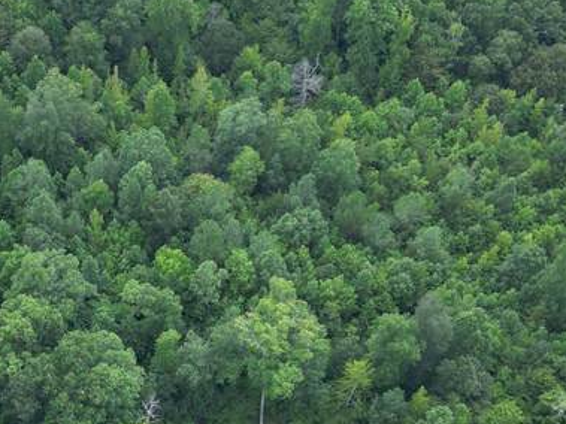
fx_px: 1324
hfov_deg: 23.8
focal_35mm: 81
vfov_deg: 17.3
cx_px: 116
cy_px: 520
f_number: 1.7
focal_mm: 6.72
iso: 100
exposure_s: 1/500
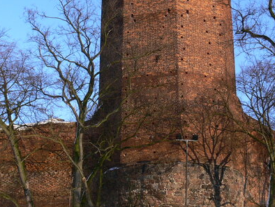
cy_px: 41
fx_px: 564
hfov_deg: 27.4
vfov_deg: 20.5
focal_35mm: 71
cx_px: 125
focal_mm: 7.4
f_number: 5.6
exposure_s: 1/160
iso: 80
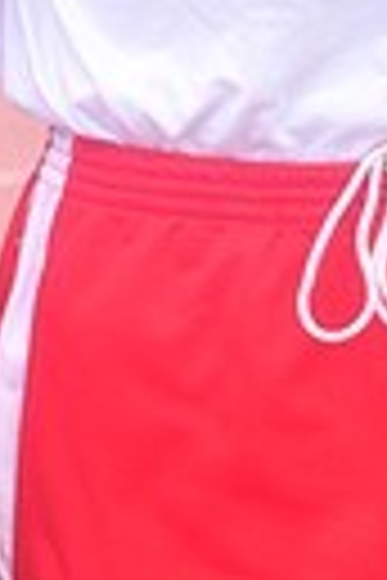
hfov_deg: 3.6
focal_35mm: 384
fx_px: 6197
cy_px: -593
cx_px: 328
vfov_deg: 5.3
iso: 400
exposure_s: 1/160
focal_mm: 55
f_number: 5.6
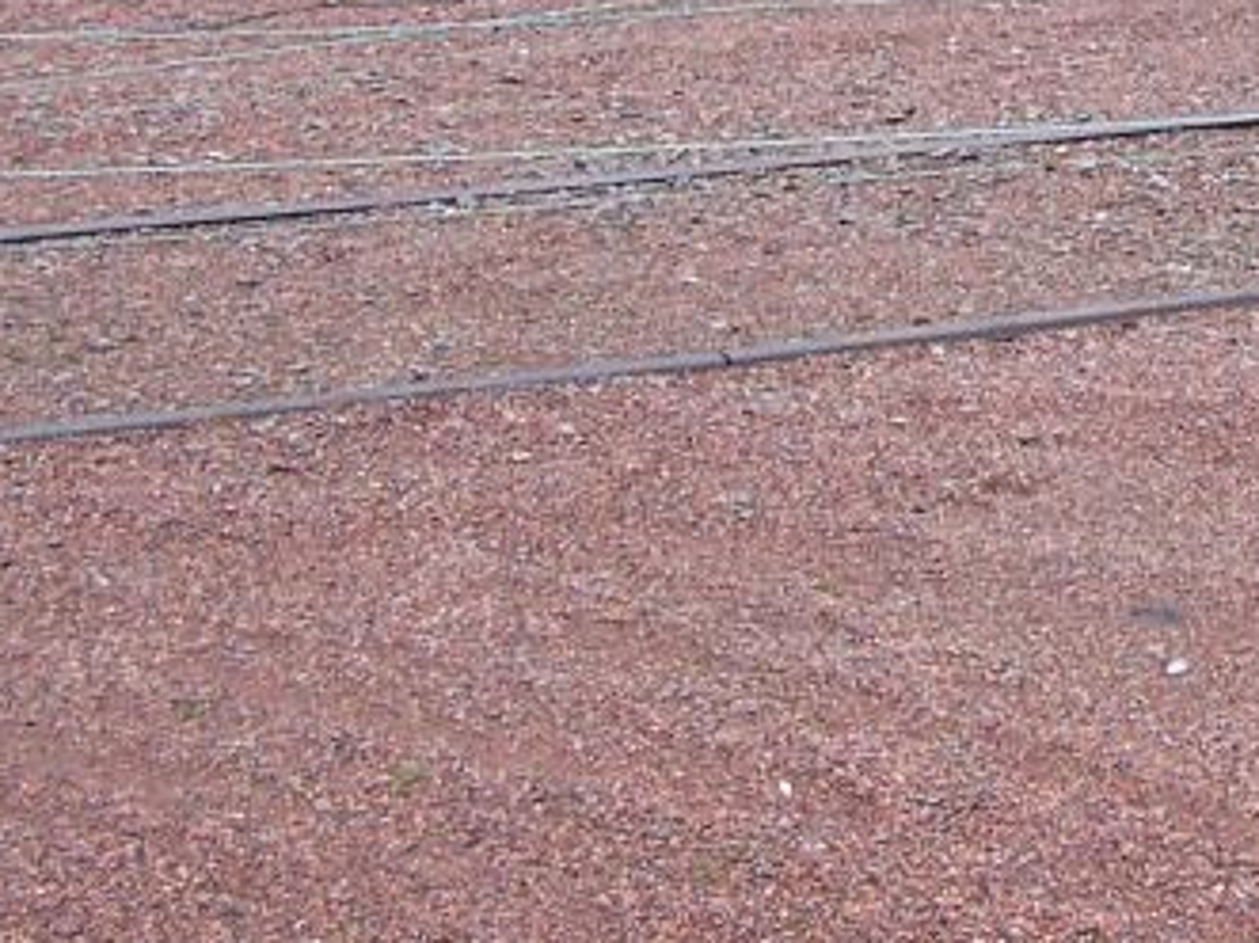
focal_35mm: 106
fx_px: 3854
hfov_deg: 17.9
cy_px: -219
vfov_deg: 13.5
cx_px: 1411
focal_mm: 6.3
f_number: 2.8
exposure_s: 1/60
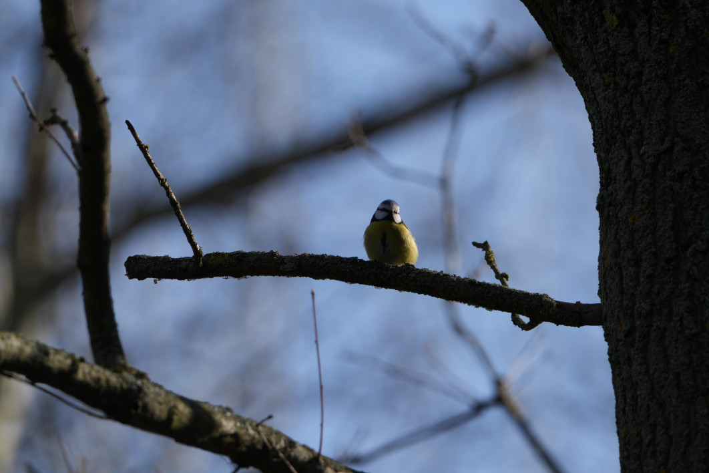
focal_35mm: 800
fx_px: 15754
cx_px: 354
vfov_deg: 1.7
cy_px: 236
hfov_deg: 2.6
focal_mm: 800
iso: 200
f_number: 10
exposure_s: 1/250
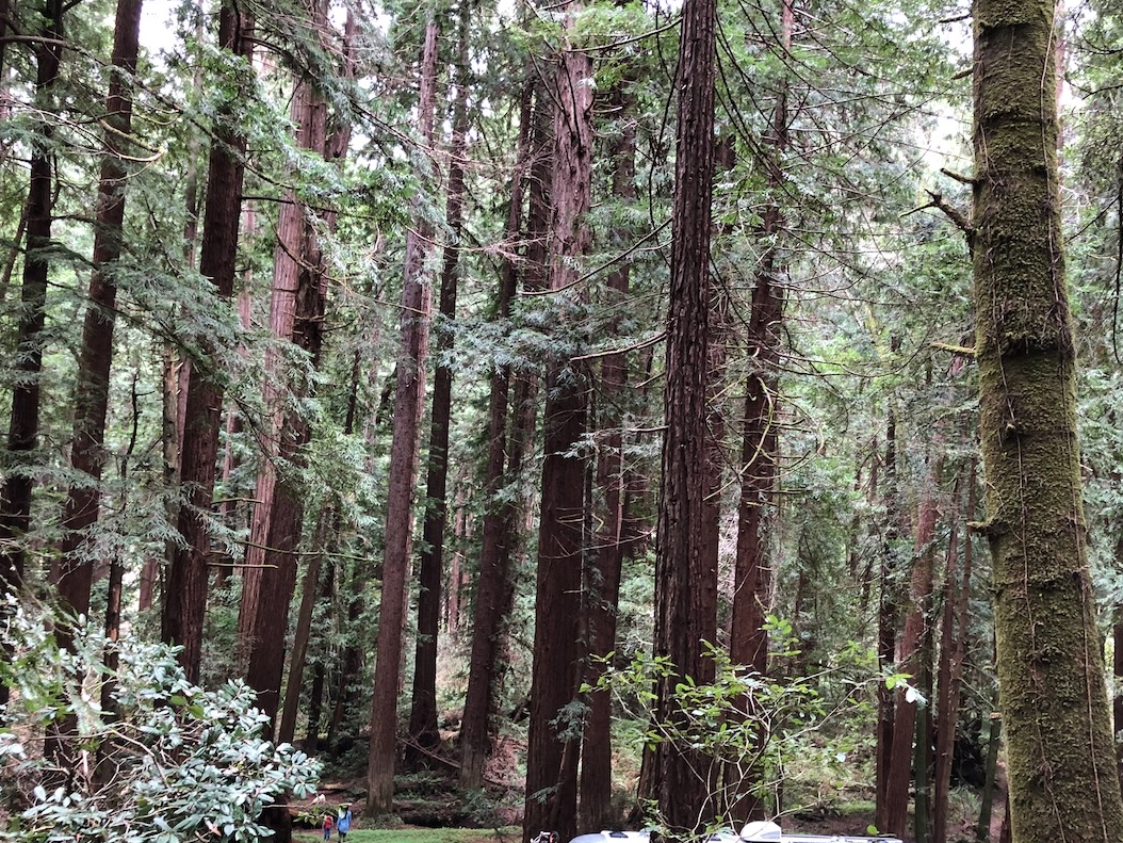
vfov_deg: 41.6
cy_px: 499
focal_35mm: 34
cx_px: 607
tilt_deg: +5.5
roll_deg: -2.0
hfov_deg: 53.9
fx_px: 1103
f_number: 1.8
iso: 40
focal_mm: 4
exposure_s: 1/15
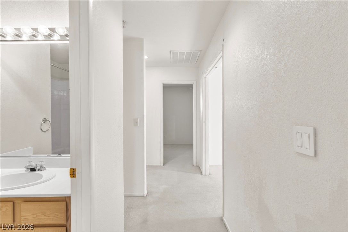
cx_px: 174
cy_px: 116
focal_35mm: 19
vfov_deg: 64.6
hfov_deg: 86.9
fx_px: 184
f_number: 8
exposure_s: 1/6
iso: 400
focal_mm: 19
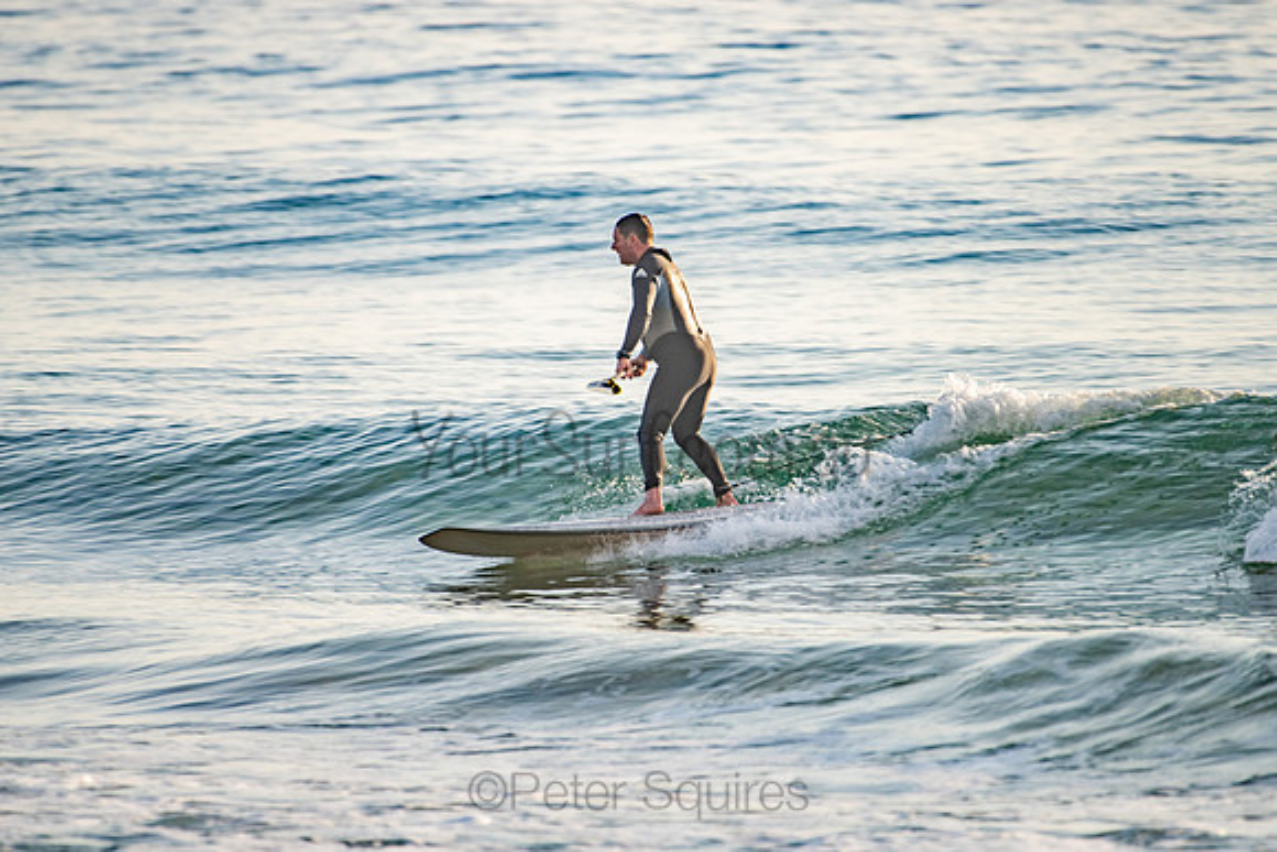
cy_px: 380
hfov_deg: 3.4
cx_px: 673
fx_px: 21718
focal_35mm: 612
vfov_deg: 2.2
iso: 110
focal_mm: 500
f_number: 5.6
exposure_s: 1/250
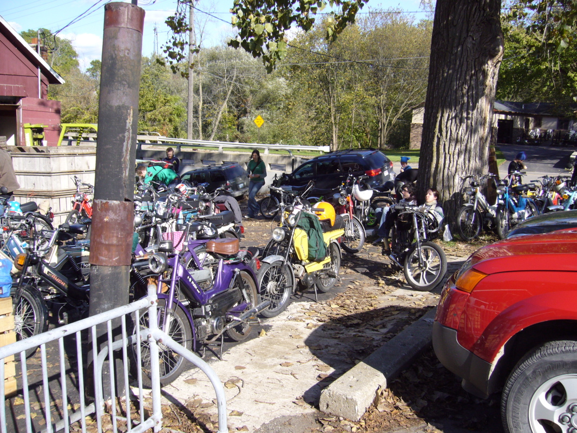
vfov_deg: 40.7
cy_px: 216
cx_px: 288
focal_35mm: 35
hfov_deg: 52.6
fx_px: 584
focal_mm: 5.8
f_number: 5.6
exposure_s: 1/200
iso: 80
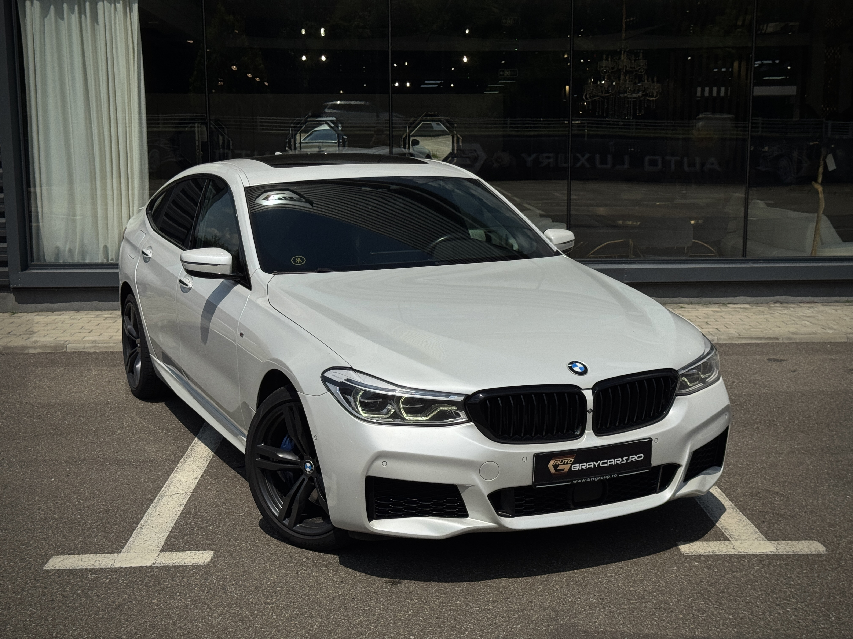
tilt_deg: -9.1
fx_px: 1183
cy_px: 320
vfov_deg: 30.3
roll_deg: +0.5
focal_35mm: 48
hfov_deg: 39.7
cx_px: 426
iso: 50
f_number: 1.78
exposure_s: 1/20000
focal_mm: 6.76
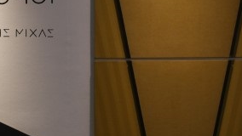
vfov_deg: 9.5
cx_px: 45
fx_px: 815
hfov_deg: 16.7
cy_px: 113
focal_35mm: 127
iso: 200
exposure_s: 1/100
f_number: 4
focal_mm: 28
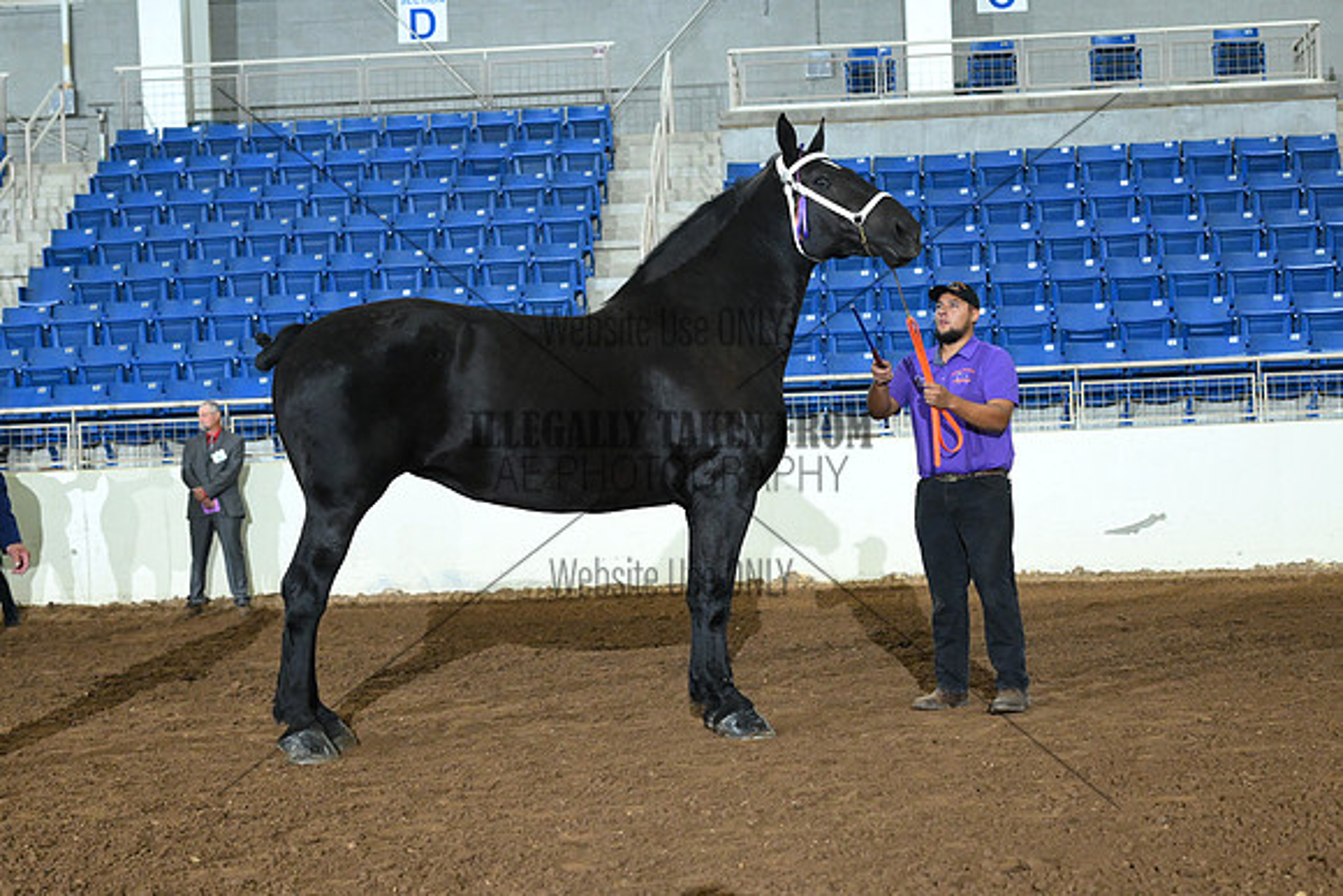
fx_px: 2575
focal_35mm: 69
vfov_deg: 19.7
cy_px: 448
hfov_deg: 29.2
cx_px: 672
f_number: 4
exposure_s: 1/211
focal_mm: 46
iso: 3200
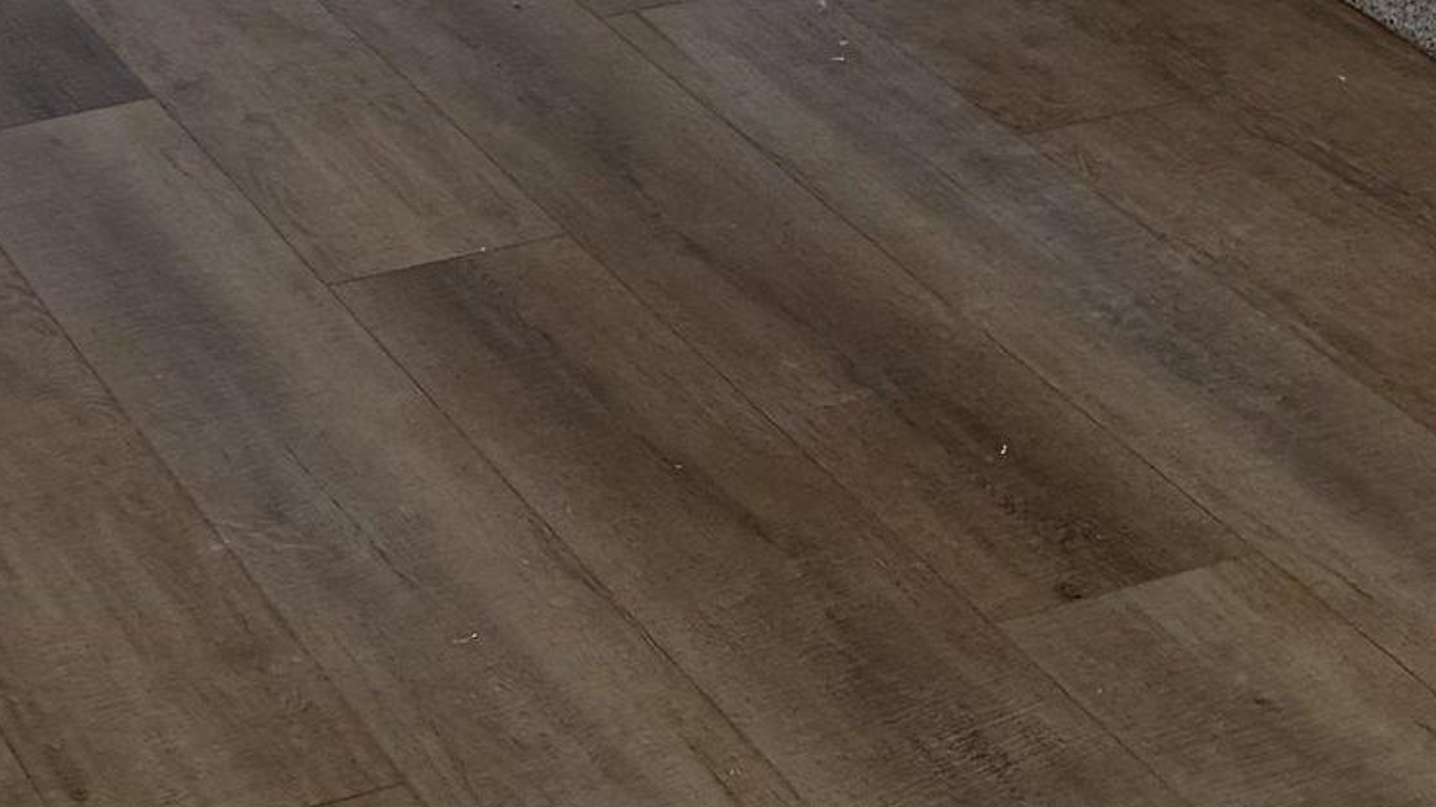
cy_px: -1313
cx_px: 484
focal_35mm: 108
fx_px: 4111
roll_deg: +1.0
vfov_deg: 9.6
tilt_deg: -1.9
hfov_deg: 19.8
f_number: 1.78
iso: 100
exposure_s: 1/524
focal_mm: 6.76
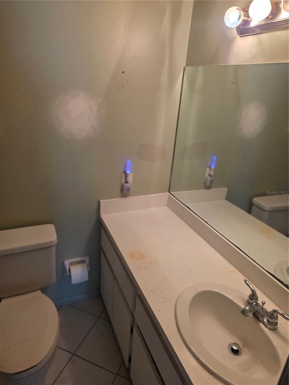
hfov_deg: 58.9
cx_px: 144
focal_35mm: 23
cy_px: 192
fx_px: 256
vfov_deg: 73.9
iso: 250
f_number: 1.7
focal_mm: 6.25
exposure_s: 1/120
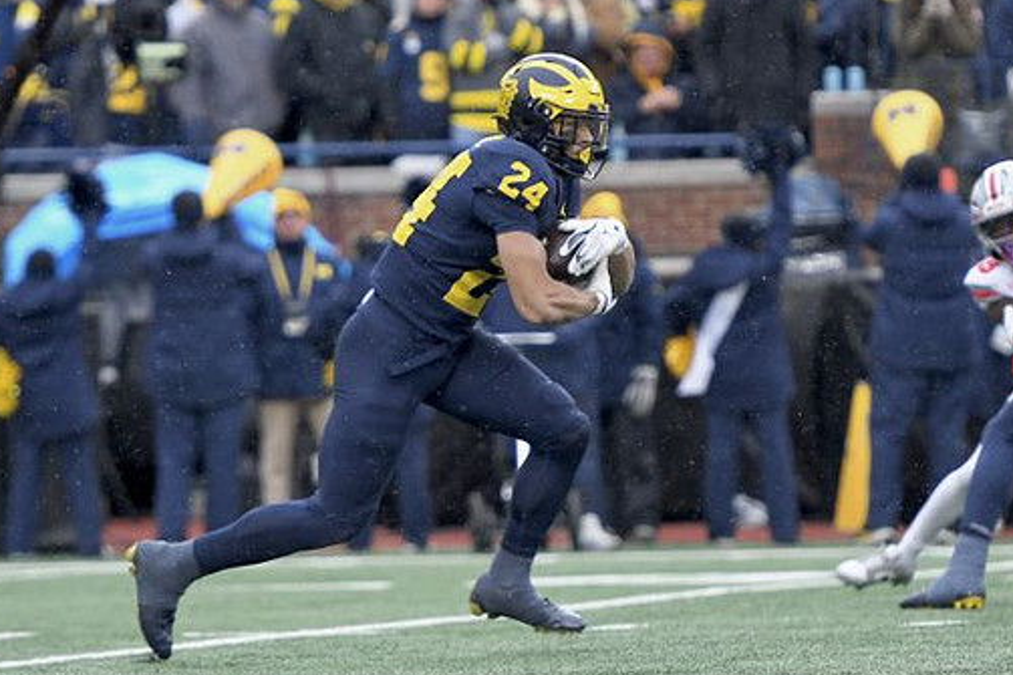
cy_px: 320
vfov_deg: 4.5
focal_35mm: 302
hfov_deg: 6.8
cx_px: 489
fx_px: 8495
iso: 800
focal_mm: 175
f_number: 2.8
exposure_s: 1/1000
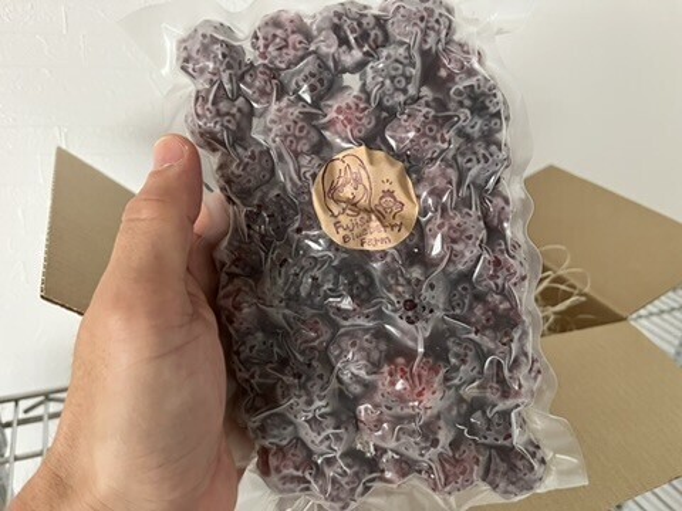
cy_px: 256
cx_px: 341
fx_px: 512
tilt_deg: -25.2
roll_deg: -6.1
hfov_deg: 67.3
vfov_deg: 53.1
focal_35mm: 26
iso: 500
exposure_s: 1/55
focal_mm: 5.1
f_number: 1.6
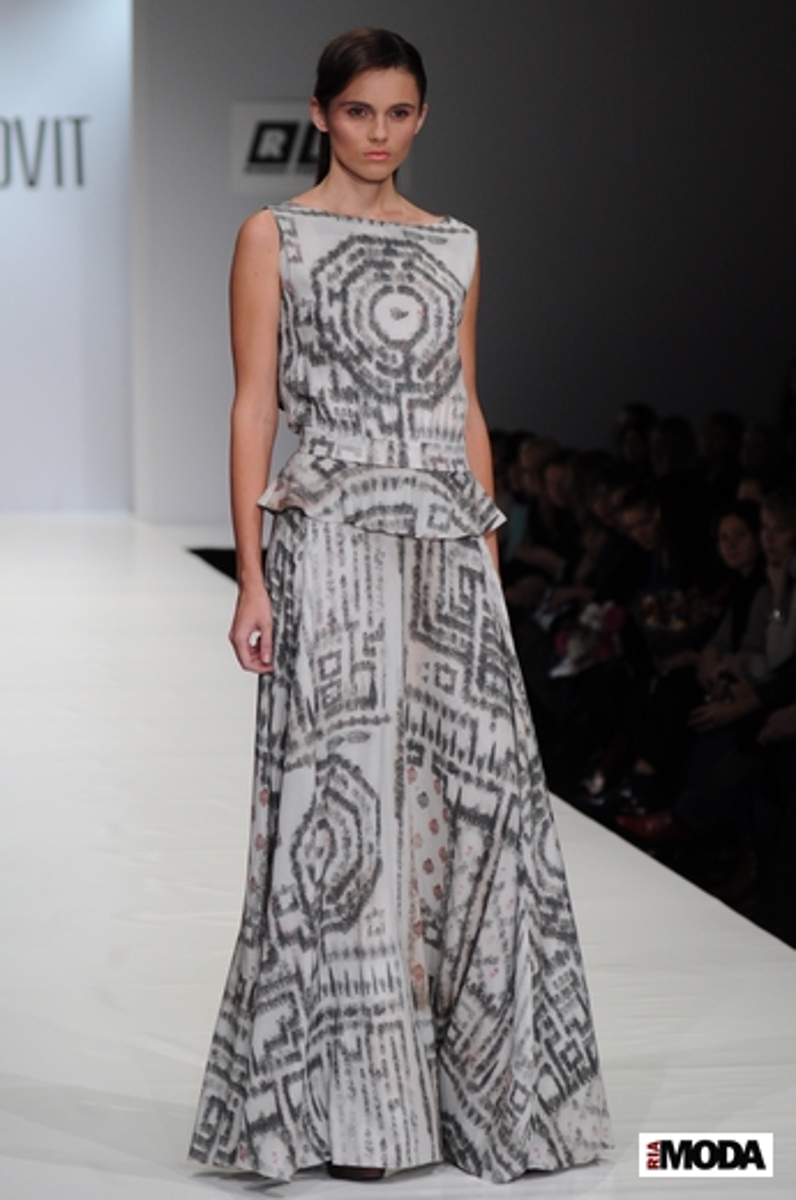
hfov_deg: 11.4
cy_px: 600
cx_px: 398
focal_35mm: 120
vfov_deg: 17.1
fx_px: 3993
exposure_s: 1/200
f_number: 4
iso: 640
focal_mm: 80
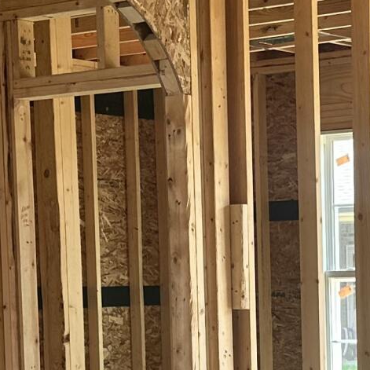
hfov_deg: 12.9
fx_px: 1633
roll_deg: +1.3
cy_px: 400
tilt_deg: -4.5
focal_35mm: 135
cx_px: 294
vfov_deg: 12.7
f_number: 1.78
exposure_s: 1/136
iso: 64
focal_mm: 6.86
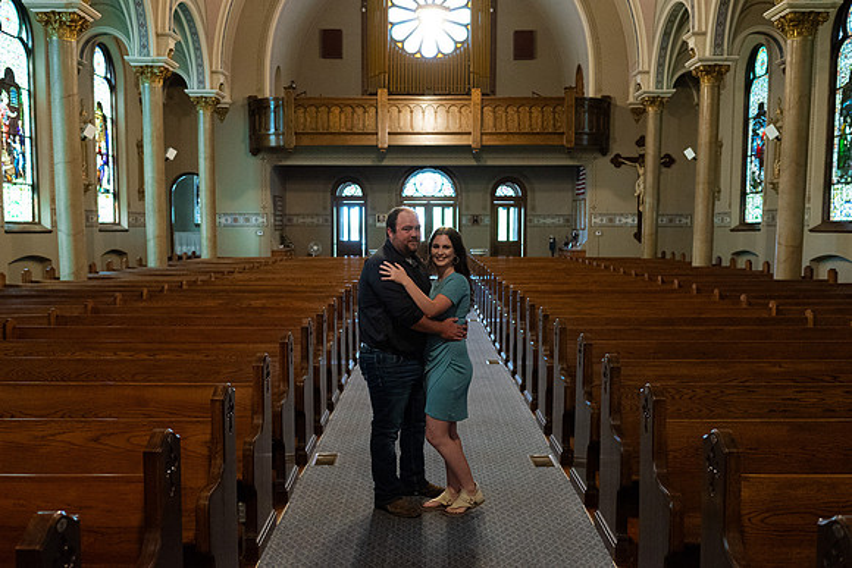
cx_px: 426
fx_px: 849
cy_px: 284
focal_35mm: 36
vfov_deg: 37.0
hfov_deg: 53.3
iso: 5000
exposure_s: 1/250
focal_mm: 35
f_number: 3.5
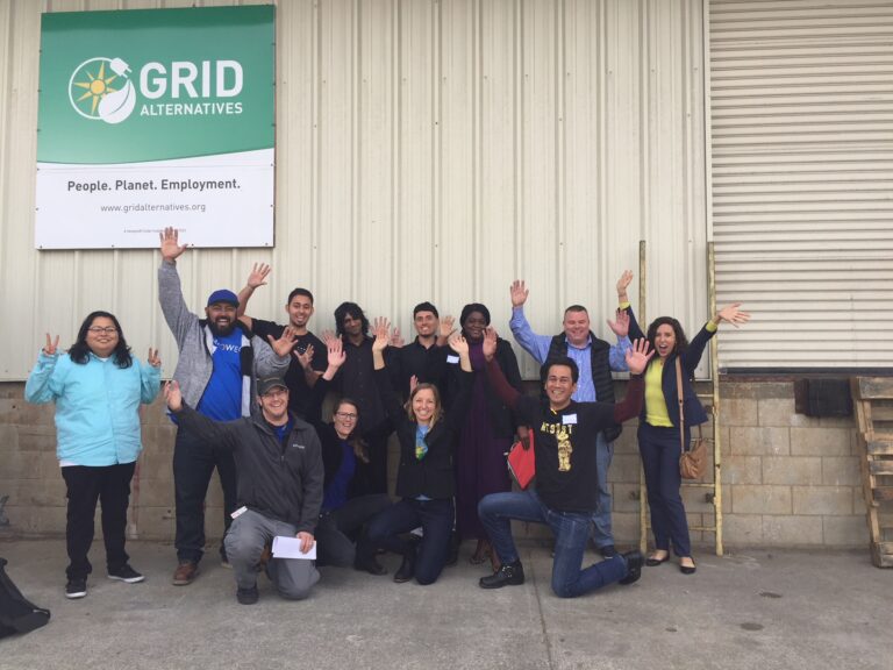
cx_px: 446
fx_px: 748
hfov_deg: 61.7
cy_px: 335
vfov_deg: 48.2
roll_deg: -0.6
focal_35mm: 29
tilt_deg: +3.4
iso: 32
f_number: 2.2
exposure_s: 1/366
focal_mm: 4.15
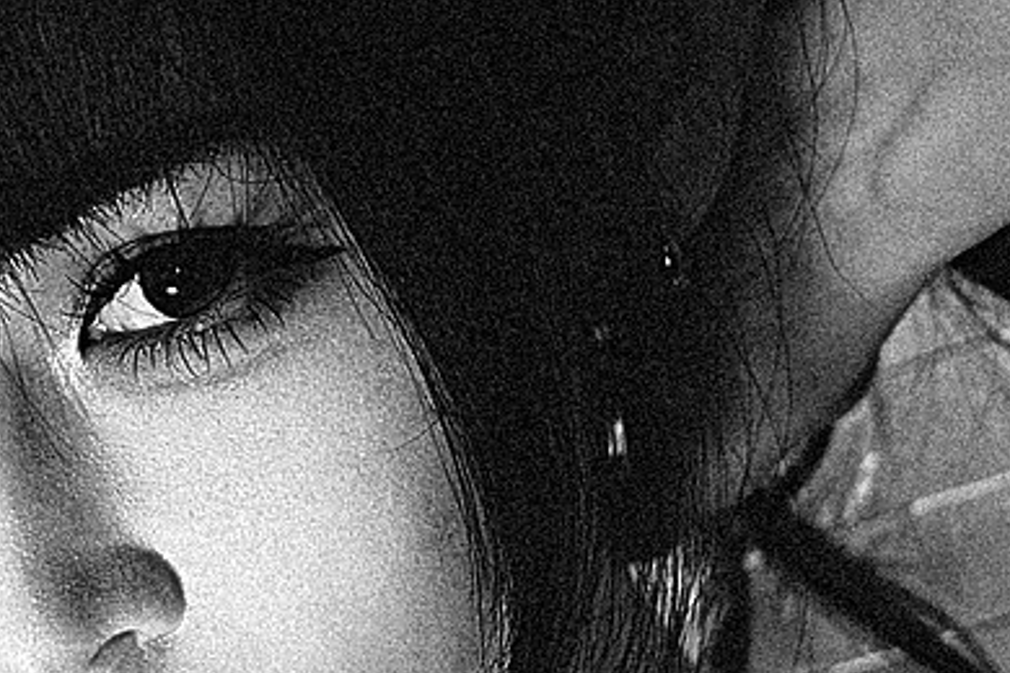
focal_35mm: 100
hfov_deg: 19.8
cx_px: 21
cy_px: 531
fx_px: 2805
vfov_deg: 13.6
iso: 640
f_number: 2.8
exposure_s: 1/30
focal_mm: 18.3
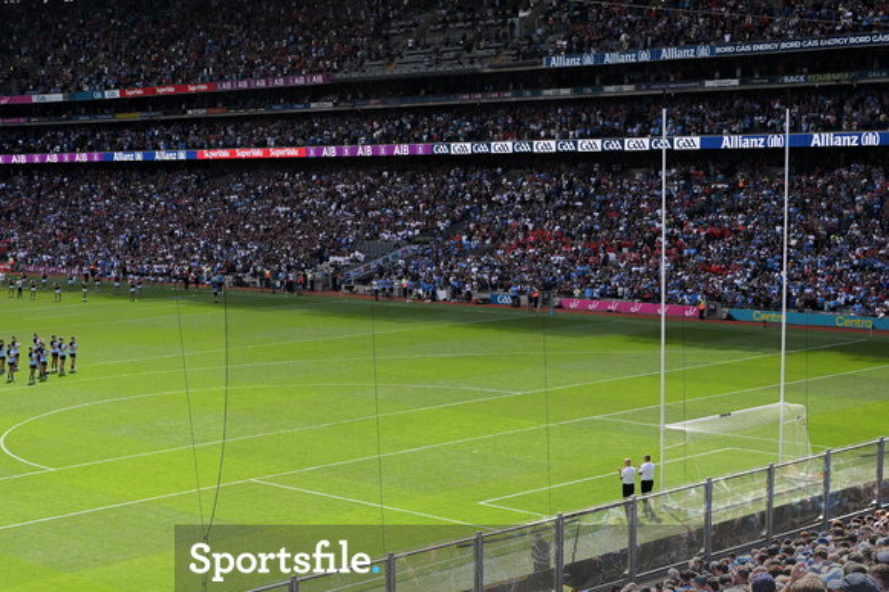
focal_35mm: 67
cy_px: 461
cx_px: 251
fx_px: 1654
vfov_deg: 20.1
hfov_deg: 29.7
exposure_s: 1/800
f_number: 5.6
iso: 200
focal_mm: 38
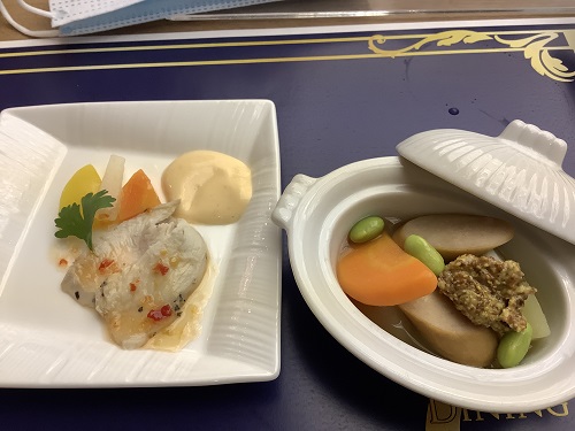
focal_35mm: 31
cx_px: 288
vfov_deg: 45.4
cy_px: 216
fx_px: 515
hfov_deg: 58.4
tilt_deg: -59.6
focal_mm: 3.3
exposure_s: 1/50
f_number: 2.4
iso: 160
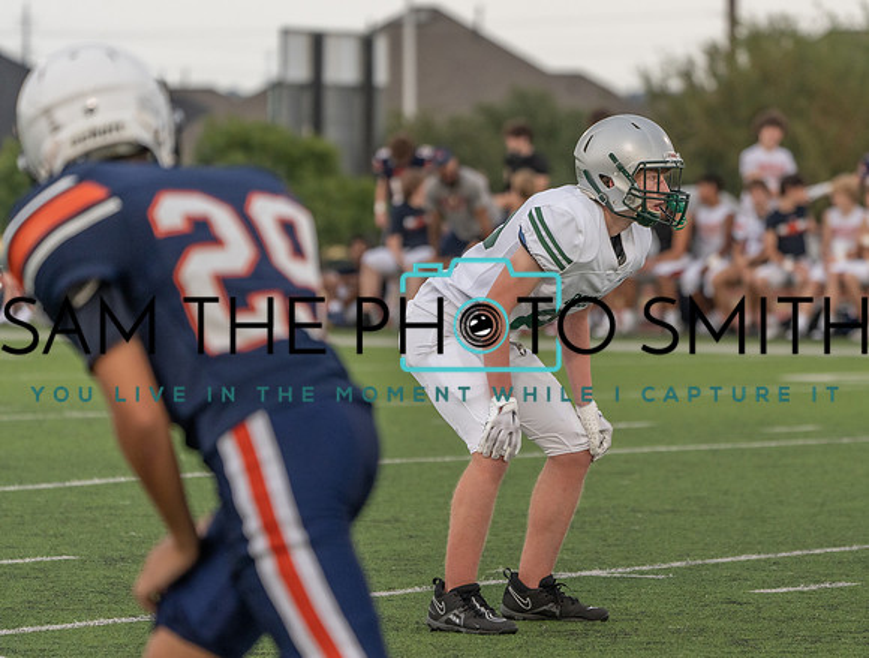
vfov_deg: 4.7
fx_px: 7954
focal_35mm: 316
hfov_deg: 6.3
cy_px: 341
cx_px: 553
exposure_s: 1/1000
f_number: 5.6
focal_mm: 259
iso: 1250
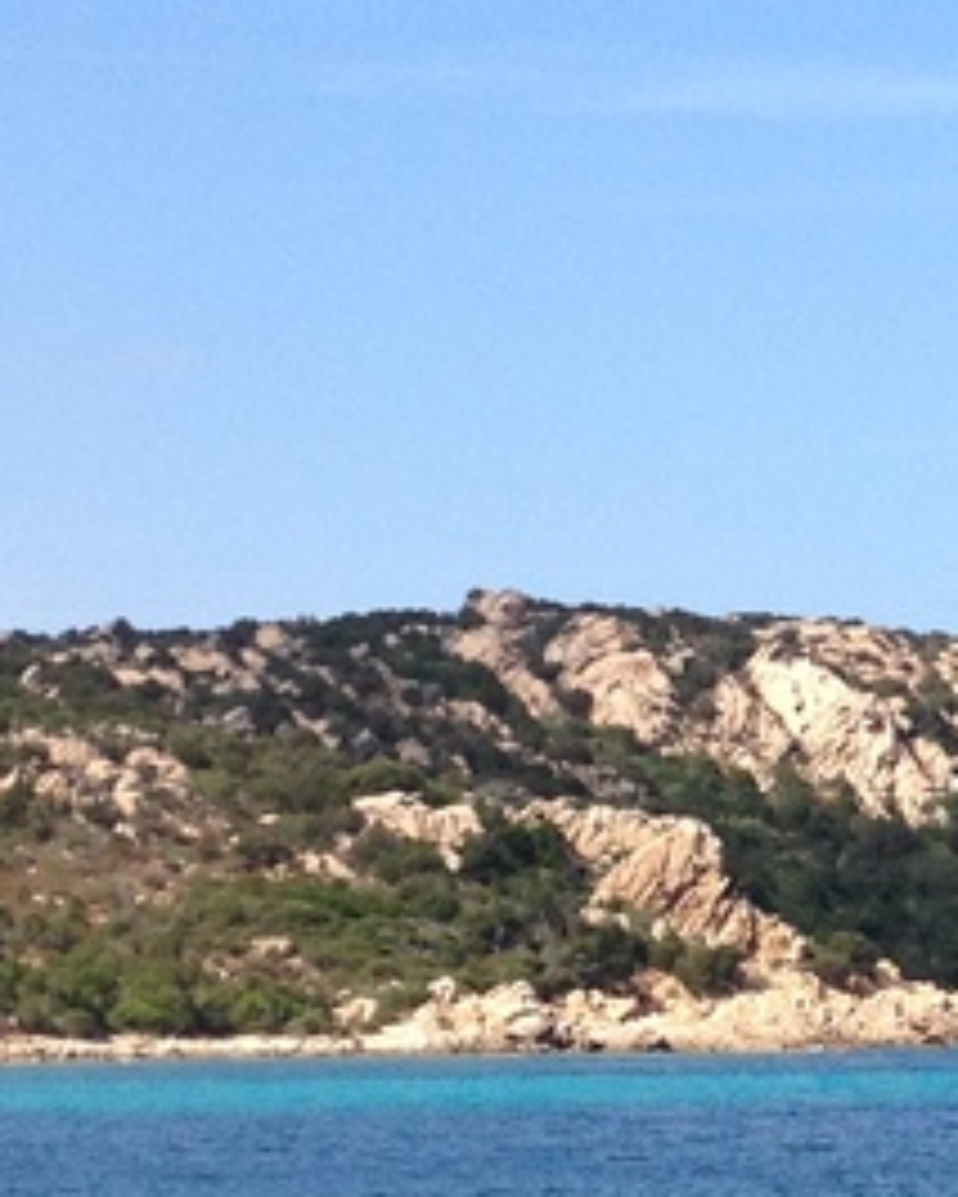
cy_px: 968
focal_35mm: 154
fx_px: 5455
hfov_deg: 9.9
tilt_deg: -1.4
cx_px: 1192
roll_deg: +0.8
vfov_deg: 12.5
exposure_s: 1/1453
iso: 50
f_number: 2.4
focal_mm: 4.28
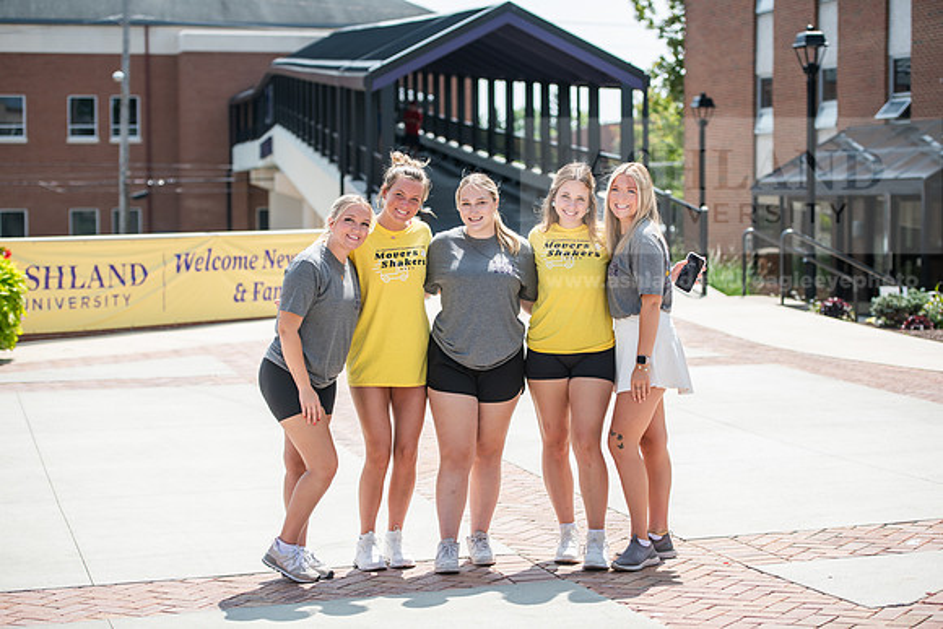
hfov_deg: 26.0
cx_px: 472
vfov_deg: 17.5
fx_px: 2044
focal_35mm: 78
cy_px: 314
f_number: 3.2
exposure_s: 1/500
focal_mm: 78
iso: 64
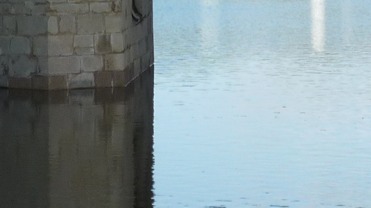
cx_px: 155
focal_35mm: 313
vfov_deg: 3.9
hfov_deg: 6.9
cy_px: -115
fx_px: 3079
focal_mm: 11
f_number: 4.1
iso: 80
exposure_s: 1/320
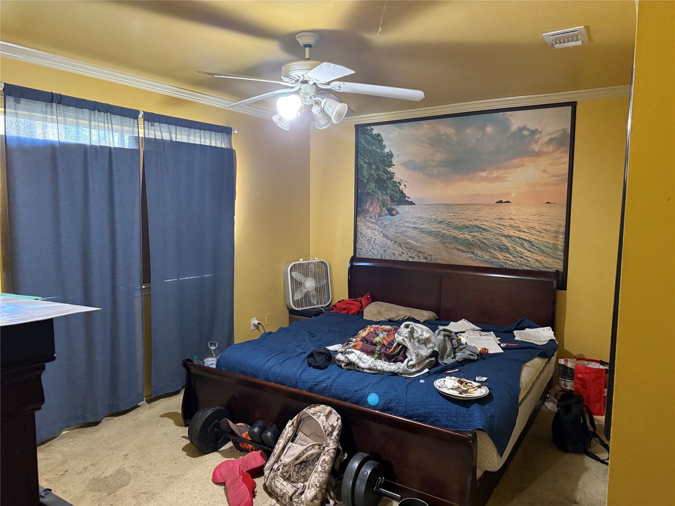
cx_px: 338
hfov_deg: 71.6
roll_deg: -0.2
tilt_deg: -5.0
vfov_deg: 56.8
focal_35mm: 24
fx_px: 468
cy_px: 253
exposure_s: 1/40
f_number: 1.78
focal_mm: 6.76
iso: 1000
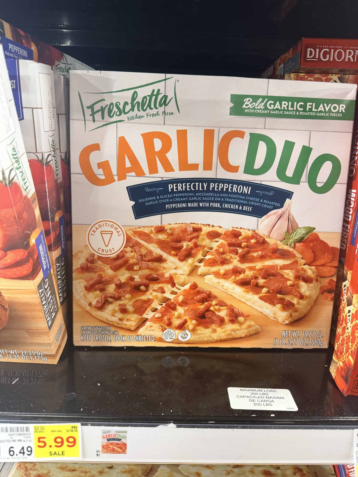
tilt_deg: -14.9
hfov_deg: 56.8
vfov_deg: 71.6
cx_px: 179
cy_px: 238
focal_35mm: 24
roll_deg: -1.7
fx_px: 331
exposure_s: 1/115
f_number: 1.78
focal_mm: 6.76
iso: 200
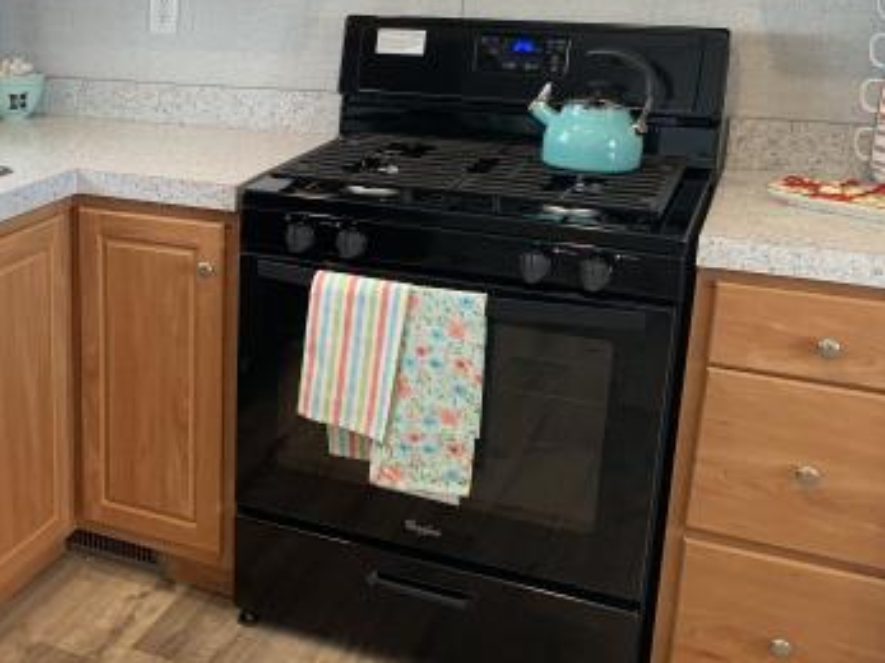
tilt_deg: -15.3
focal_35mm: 48
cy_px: 255
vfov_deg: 30.1
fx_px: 1227
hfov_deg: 36.9
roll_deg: +0.7
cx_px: 74
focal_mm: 4.25
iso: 64
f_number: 1.8
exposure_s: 1/60
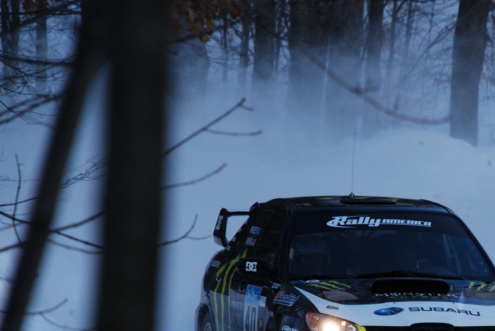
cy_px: 302
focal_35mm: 484
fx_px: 6663
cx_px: 399
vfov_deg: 2.8
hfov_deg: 4.3
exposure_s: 1/160
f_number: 5.6
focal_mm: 135
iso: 200
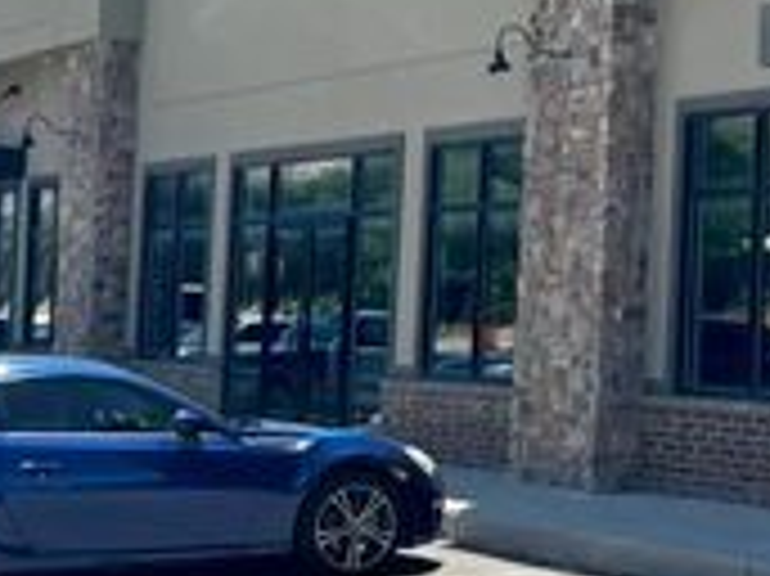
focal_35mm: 90
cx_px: 946
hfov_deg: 20.3
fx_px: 2001
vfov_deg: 16.1
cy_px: 9
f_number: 1.78
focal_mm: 6.76
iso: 80
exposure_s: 1/2959
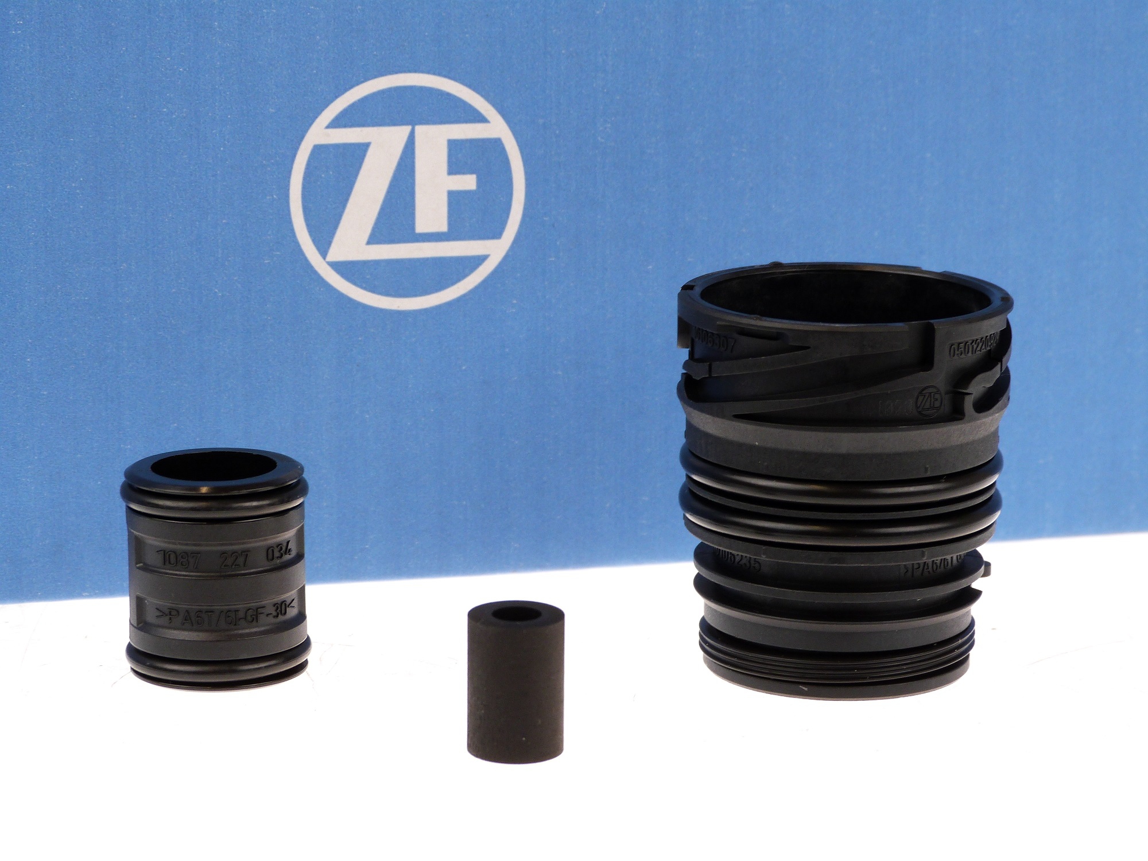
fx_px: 4245
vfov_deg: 11.6
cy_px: 430
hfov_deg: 15.4
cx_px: 574
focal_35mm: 128
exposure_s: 1/80
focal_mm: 23.1
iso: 125
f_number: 3.6
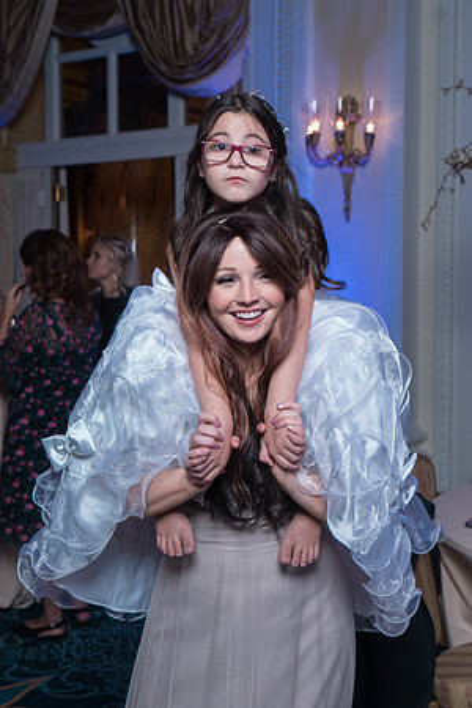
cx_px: 329
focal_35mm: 53
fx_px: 1038
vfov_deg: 37.7
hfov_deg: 25.4
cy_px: 353
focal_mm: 35
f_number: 5.6
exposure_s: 1/200
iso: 2000
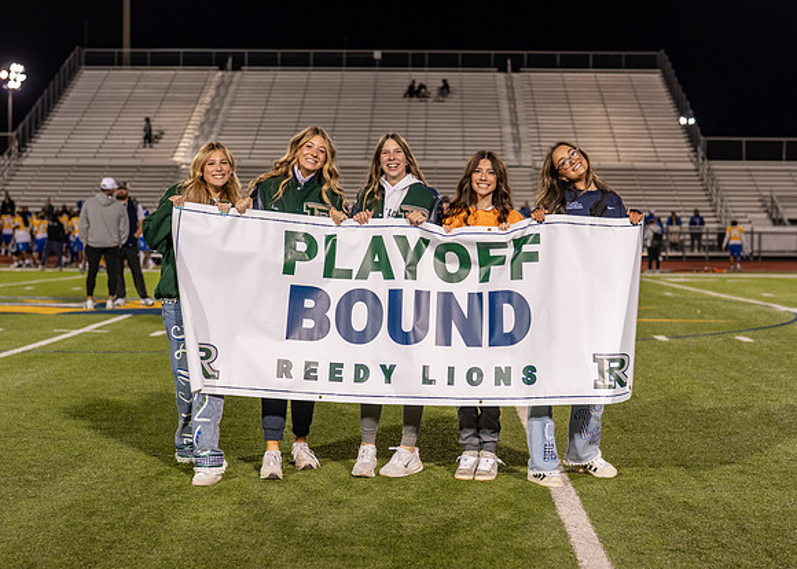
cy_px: 287
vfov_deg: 18.7
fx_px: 1729
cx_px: 404
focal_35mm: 76
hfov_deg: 26.0
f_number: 2.2
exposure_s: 1/400
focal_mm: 50
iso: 800
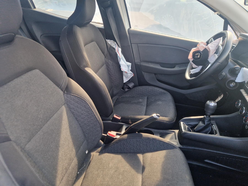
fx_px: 165
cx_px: 124
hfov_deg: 73.9
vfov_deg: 58.9
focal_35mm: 23
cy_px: 93
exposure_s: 1/182
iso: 80
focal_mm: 5.4
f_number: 1.8
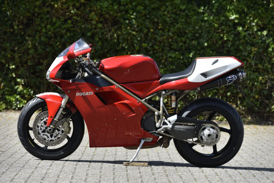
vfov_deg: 7.4
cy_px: 92
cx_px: 137
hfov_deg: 11.1
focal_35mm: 185
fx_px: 1409
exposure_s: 1/1000
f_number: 5.6
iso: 400
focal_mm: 185
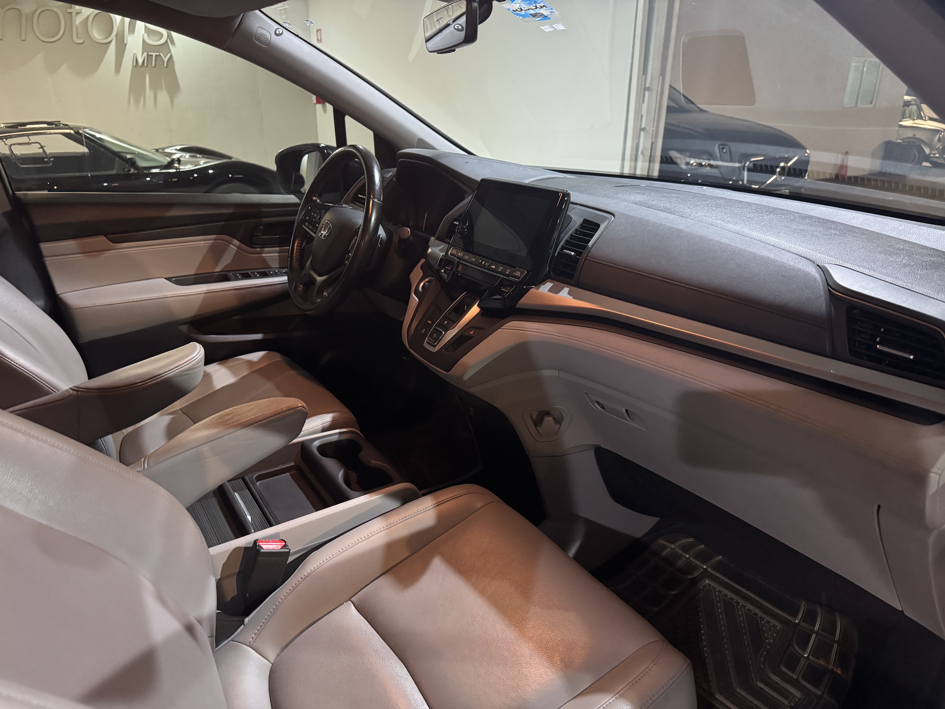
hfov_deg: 71.6
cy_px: 354
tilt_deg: -23.0
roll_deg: -1.0
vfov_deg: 56.8
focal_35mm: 24
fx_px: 655
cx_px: 472
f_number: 1.78
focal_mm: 6.76
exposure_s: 1/30
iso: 800
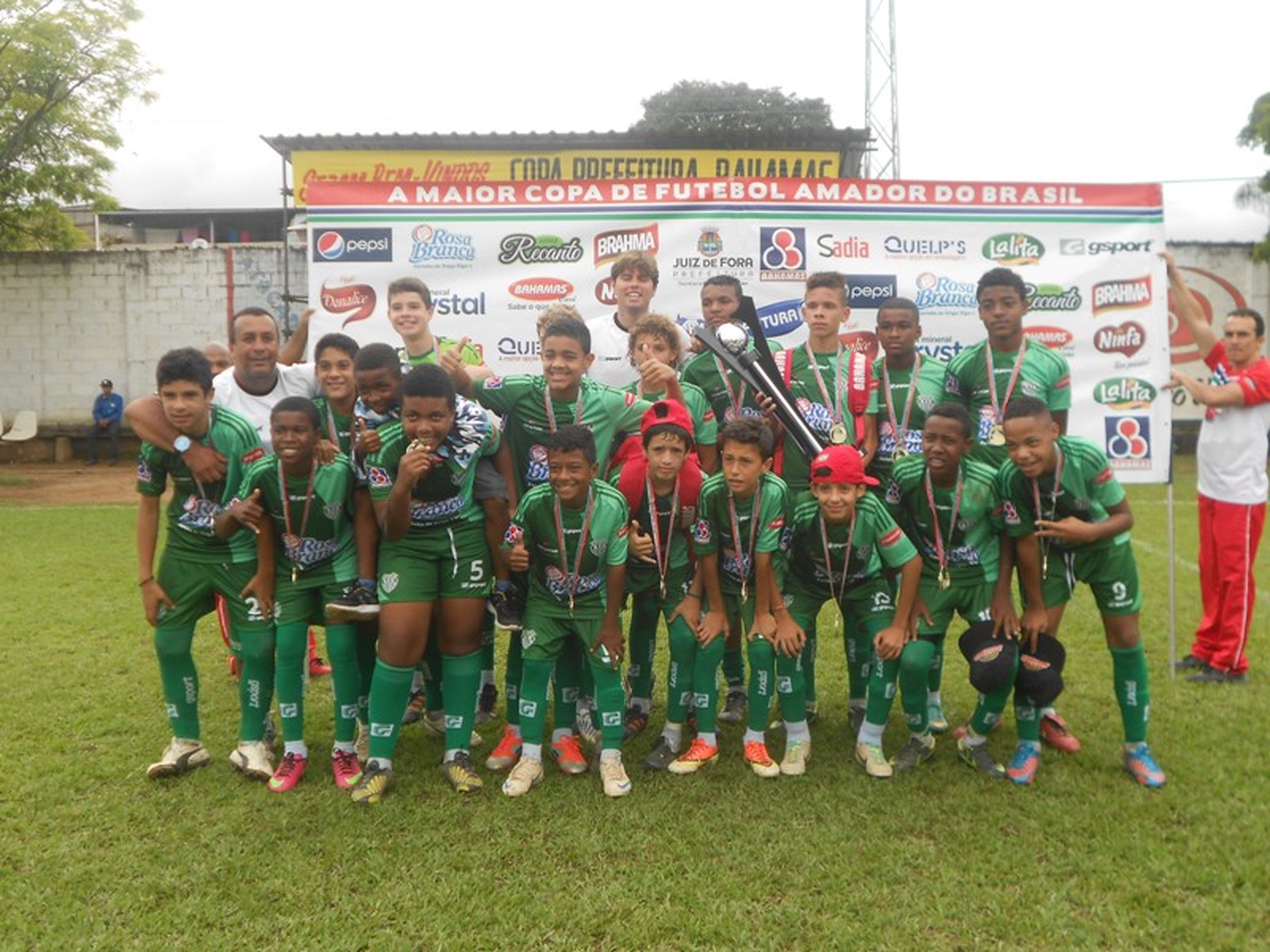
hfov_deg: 50.1
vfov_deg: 38.7
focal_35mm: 37
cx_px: 635
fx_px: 1357
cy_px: 476
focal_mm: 6.9
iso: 80
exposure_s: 1/250
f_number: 3.9
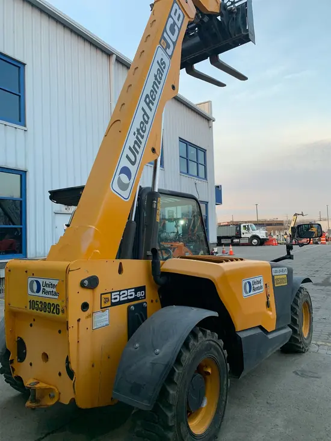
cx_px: 166
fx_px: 331
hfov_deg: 53.1
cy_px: 220
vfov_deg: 67.3
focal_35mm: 26
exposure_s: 1/121
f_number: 1.8
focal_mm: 4.25
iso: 64
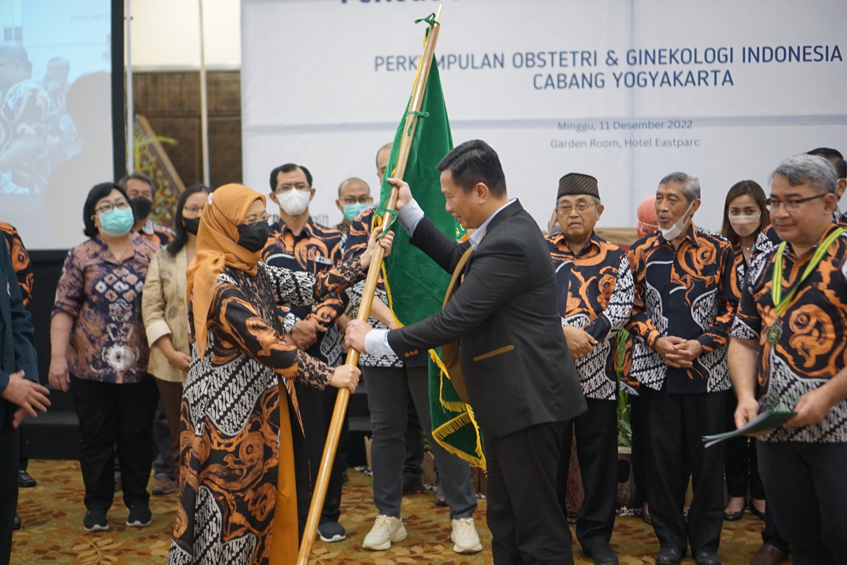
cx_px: 424
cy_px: 282
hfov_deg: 38.2
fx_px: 1223
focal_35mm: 52
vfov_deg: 26.0
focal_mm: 35
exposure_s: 1/60
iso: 640
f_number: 1.8
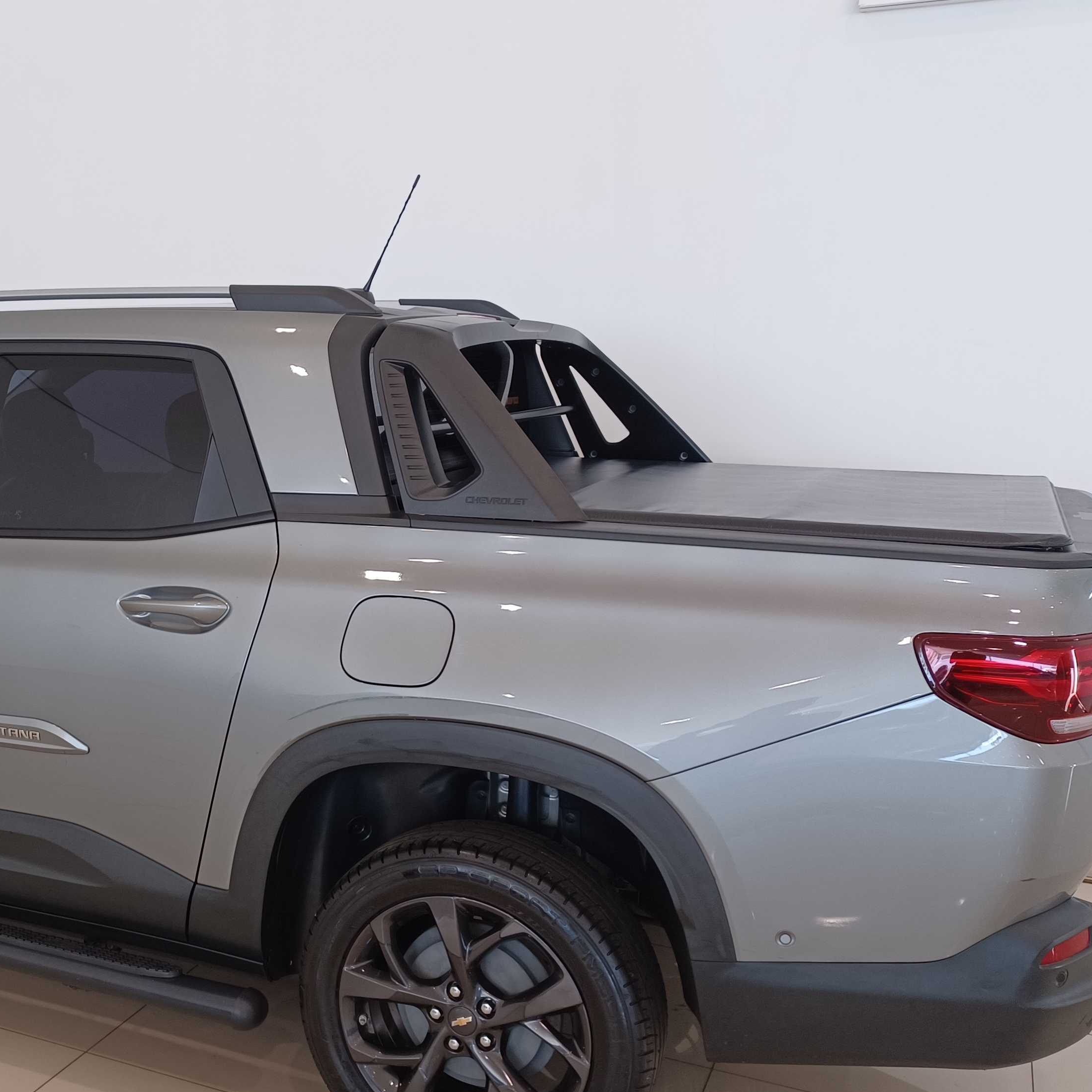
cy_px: 614
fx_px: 1428
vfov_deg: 41.8
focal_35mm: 40
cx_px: 235
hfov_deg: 40.3
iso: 160
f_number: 1.8
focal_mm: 4.6
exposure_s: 1/60
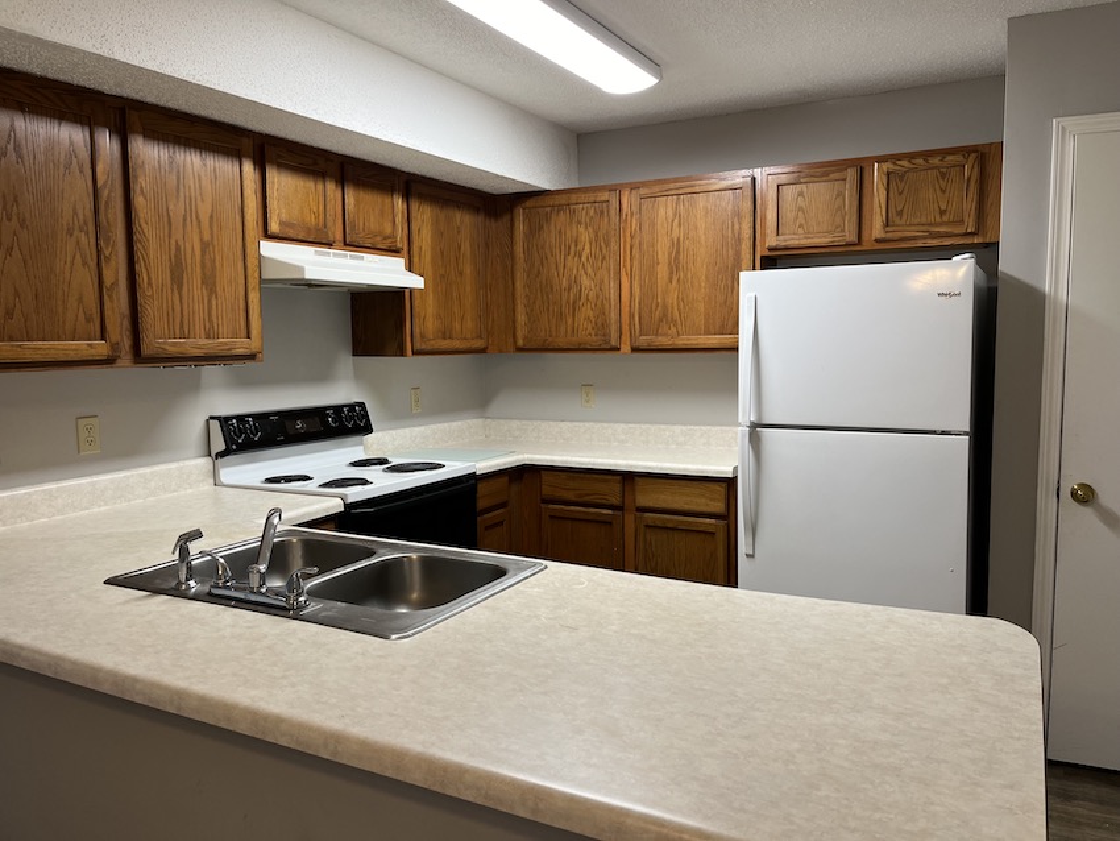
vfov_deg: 53.1
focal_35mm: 26
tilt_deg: -5.5
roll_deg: -0.1
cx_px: 560
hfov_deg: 67.3
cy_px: 420
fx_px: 841
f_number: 1.6
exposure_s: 1/60
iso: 64
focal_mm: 5.1
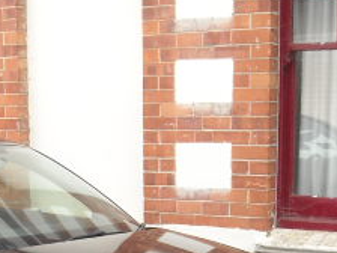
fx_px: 974
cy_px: 318
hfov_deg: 18.7
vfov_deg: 14.3
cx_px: -57
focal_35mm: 100
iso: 64
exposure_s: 1/209
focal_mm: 5.7
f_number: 2.8
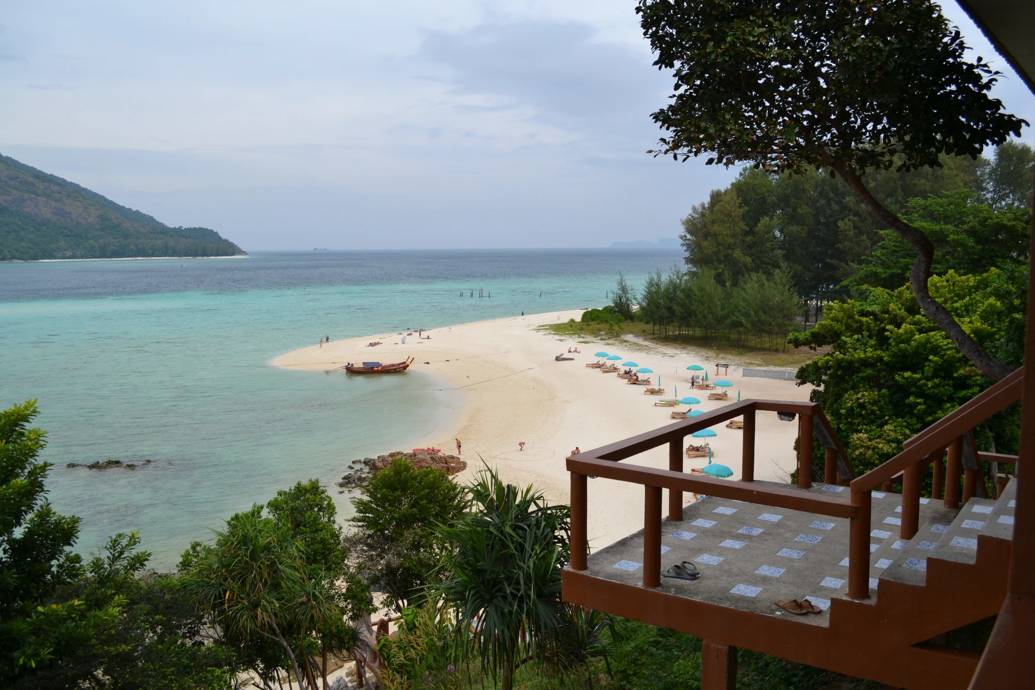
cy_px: 345
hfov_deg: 61.9
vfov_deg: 43.6
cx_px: 518
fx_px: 862
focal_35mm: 30
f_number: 7.1
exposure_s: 1/2000
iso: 400
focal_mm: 20
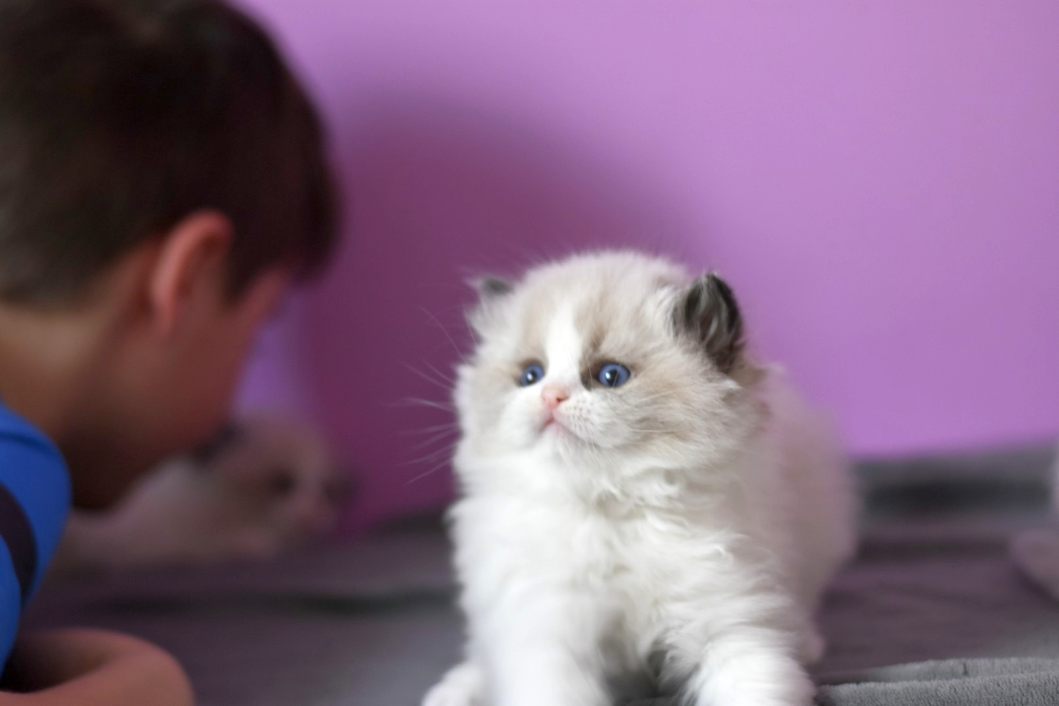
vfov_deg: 18.2
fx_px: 2206
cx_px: 530
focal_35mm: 75
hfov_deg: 27.0
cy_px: 353
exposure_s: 1/160
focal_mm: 50
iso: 1000
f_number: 2
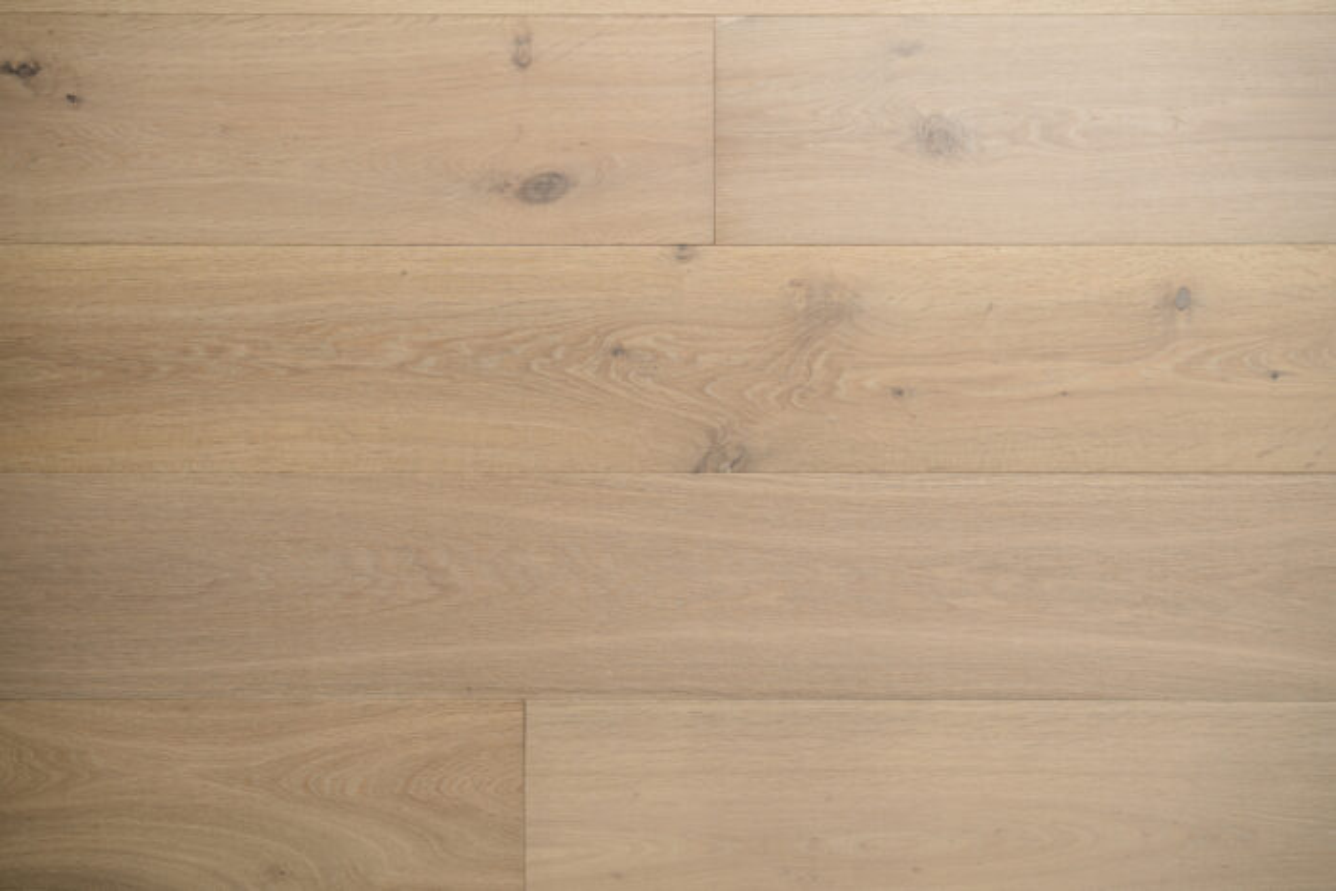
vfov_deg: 19.7
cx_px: 668
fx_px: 2561
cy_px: 446
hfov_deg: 29.2
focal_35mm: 69
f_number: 4
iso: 400
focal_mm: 69
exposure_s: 1/160
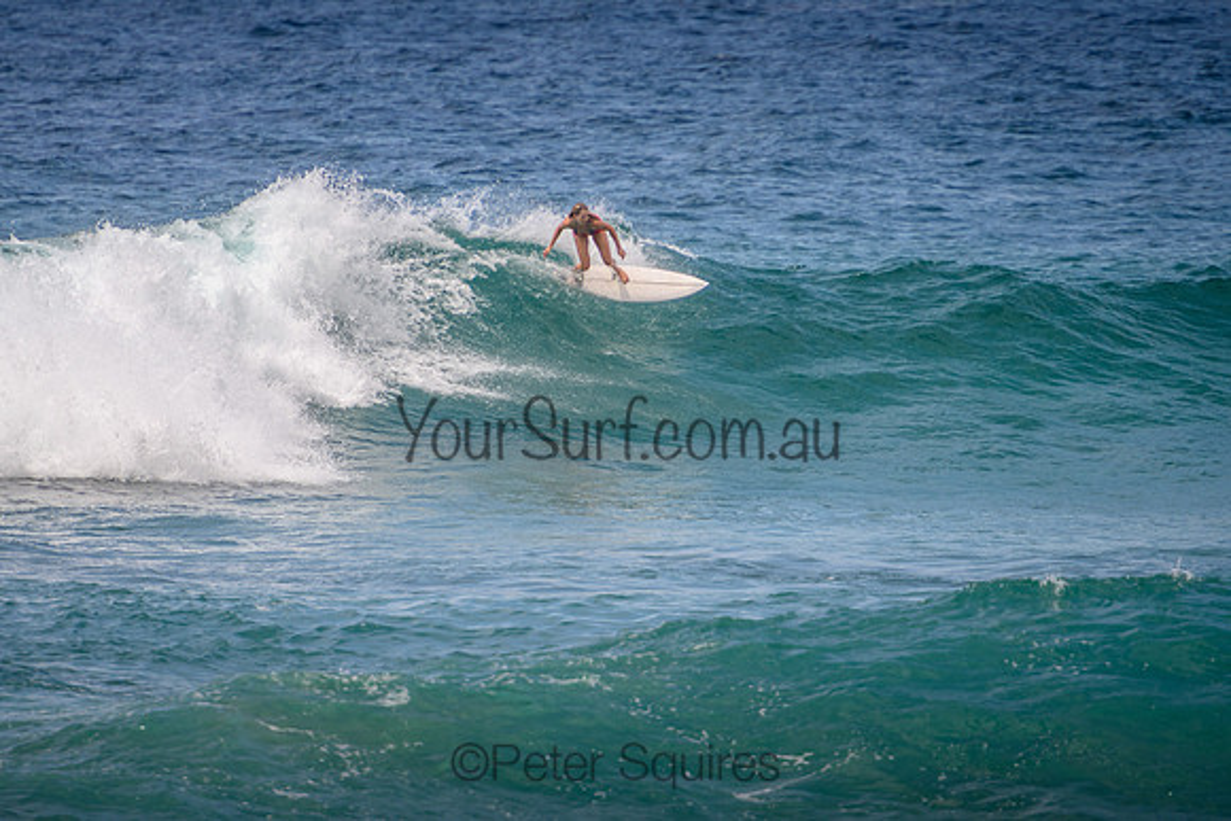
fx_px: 18788
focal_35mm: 549
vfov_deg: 2.5
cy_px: 300
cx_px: 567
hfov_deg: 3.8
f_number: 5.6
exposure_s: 1/2000
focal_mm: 400
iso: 280
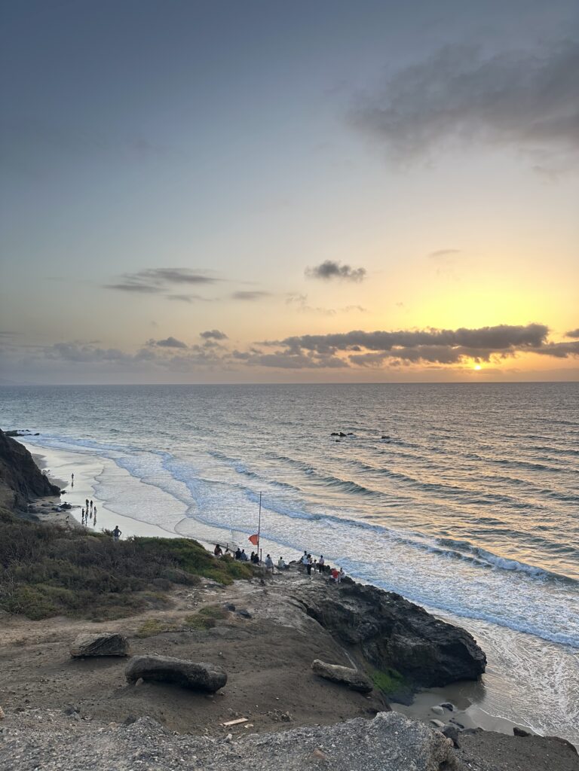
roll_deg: -0.2
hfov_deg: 56.8
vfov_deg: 71.6
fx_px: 535
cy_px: 386
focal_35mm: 24
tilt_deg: -0.4
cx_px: 290
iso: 80
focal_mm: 6.86
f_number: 1.78
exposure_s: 1/247
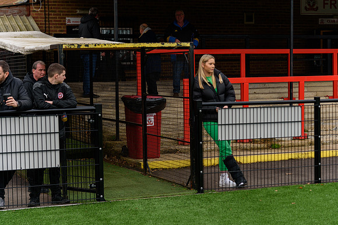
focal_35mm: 82
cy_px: 112
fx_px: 770
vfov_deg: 16.7
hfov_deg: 24.8
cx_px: 169
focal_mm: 82
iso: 200
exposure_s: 1/200
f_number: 4
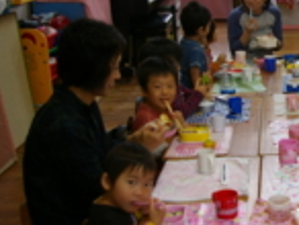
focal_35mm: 71
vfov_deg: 20.7
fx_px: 614
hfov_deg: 25.7
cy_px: 75
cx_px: 311
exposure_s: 1/30
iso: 200
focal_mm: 18
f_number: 3.5
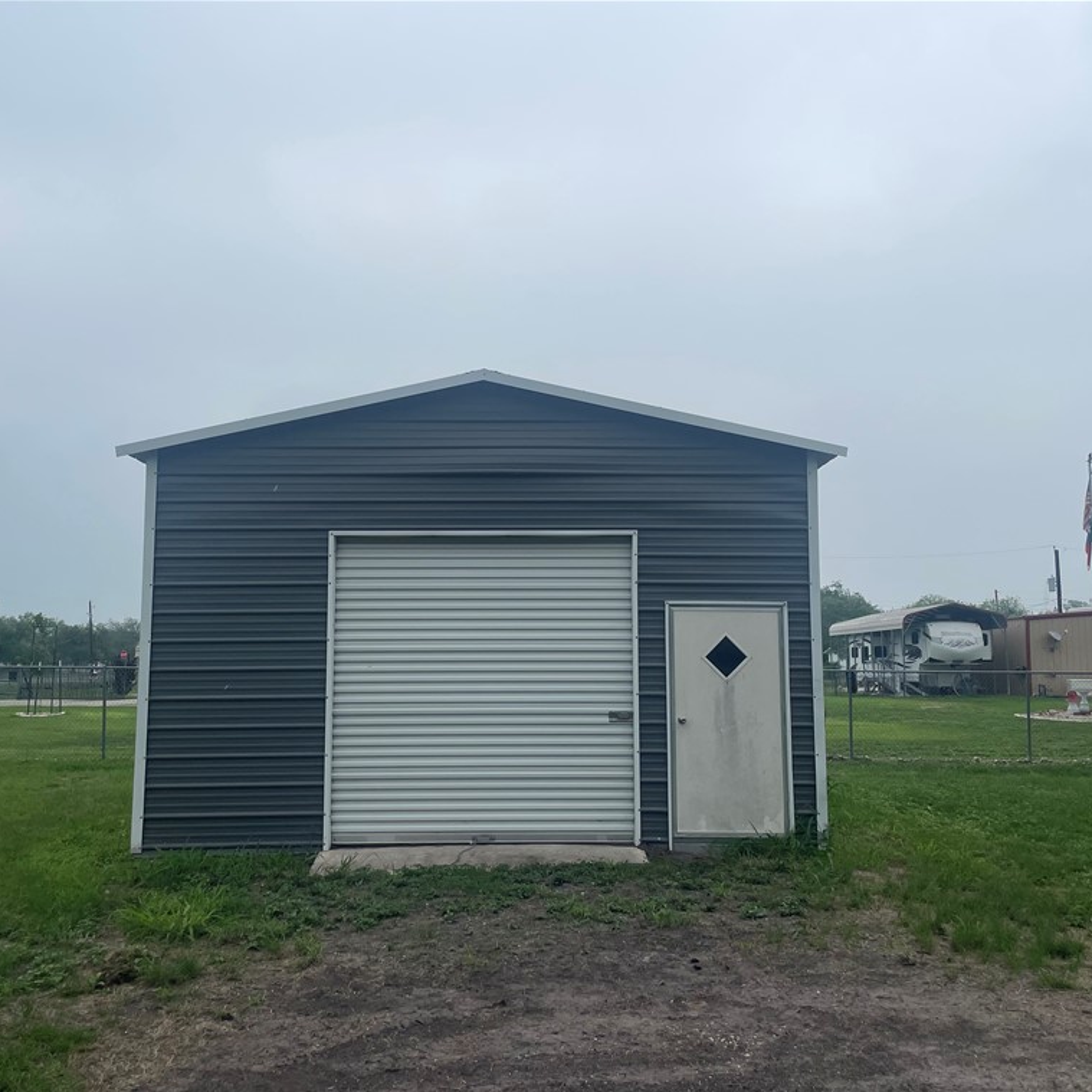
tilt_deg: +7.3
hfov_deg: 52.5
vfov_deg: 52.5
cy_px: 551
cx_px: 524
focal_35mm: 31
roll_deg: -0.3
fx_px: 1106
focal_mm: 4.2
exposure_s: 1/3401
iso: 32
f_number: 1.6
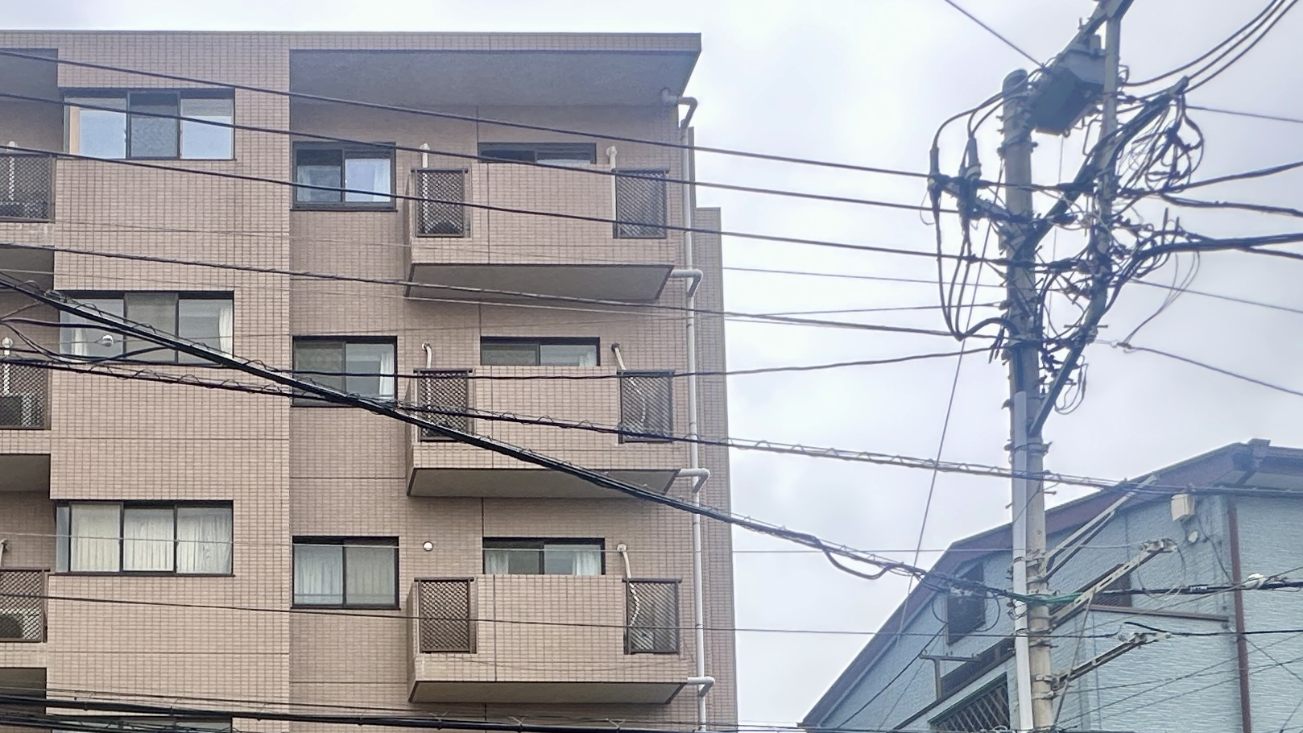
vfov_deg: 23.8
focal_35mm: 38
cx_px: 190
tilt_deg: +5.5
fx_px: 1313
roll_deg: -0.8
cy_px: 1134
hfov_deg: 48.5
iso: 40
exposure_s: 1/100
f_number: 2.2
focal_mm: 2.22
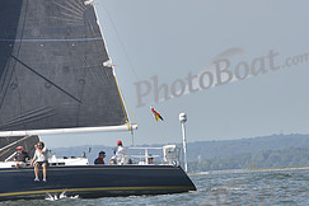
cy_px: 158
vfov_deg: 2.9
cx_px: 69
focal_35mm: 477
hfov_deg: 4.3
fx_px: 4094
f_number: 4
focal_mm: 200
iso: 280
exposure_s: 1/2500
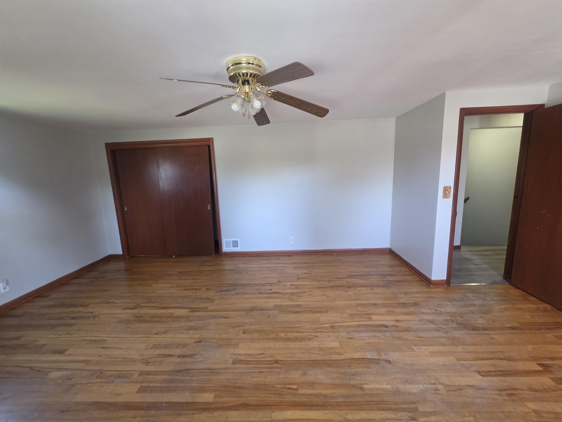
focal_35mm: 13
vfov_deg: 89.9
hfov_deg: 106.2
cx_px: 281
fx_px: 211
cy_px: 211
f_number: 1.9
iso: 250
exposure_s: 1/60
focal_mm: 2.2
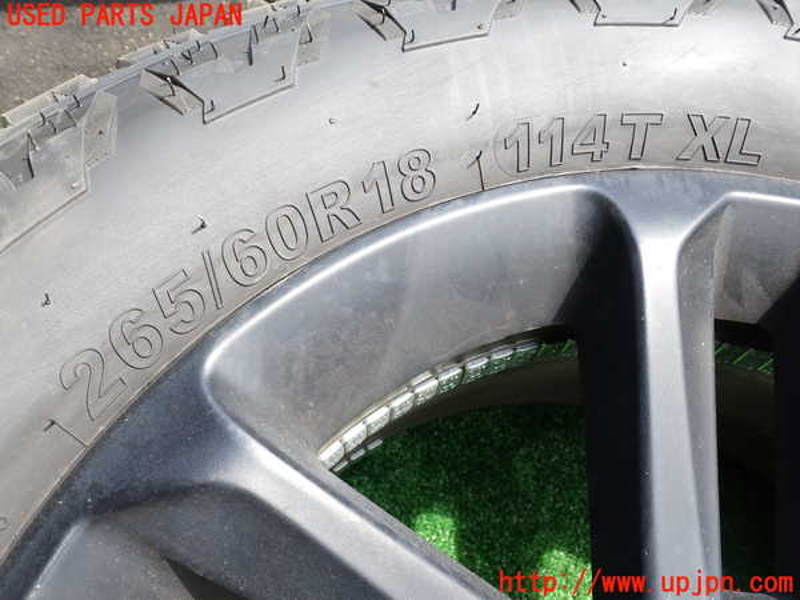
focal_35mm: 30
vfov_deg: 46.8
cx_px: 400
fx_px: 693
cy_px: 300
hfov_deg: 60.0
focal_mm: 5.4
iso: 100
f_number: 3.2
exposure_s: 1/200
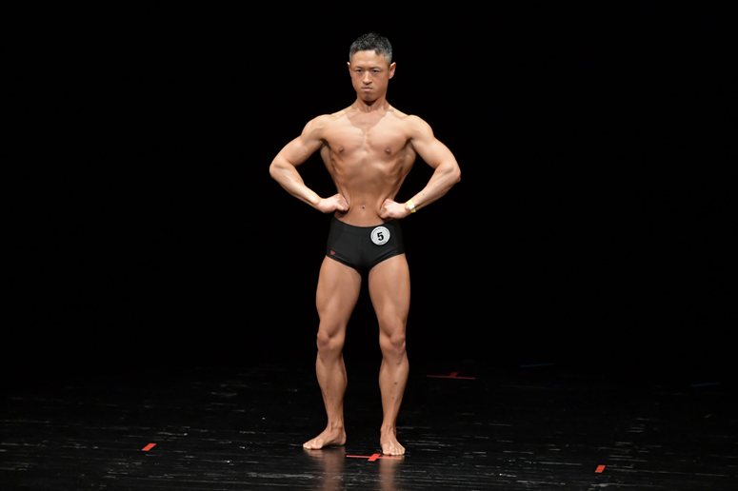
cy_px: 246
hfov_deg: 7.2
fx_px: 5840
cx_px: 369
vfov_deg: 4.8
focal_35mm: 285
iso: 3200
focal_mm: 190
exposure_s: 1/400
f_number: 5.6
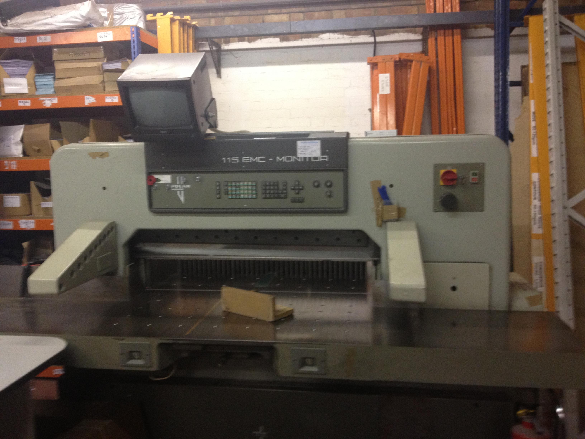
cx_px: 292
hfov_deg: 52.6
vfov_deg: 40.7
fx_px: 591
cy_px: 220
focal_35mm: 35
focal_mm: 4.28
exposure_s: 1/20
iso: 200
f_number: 2.4
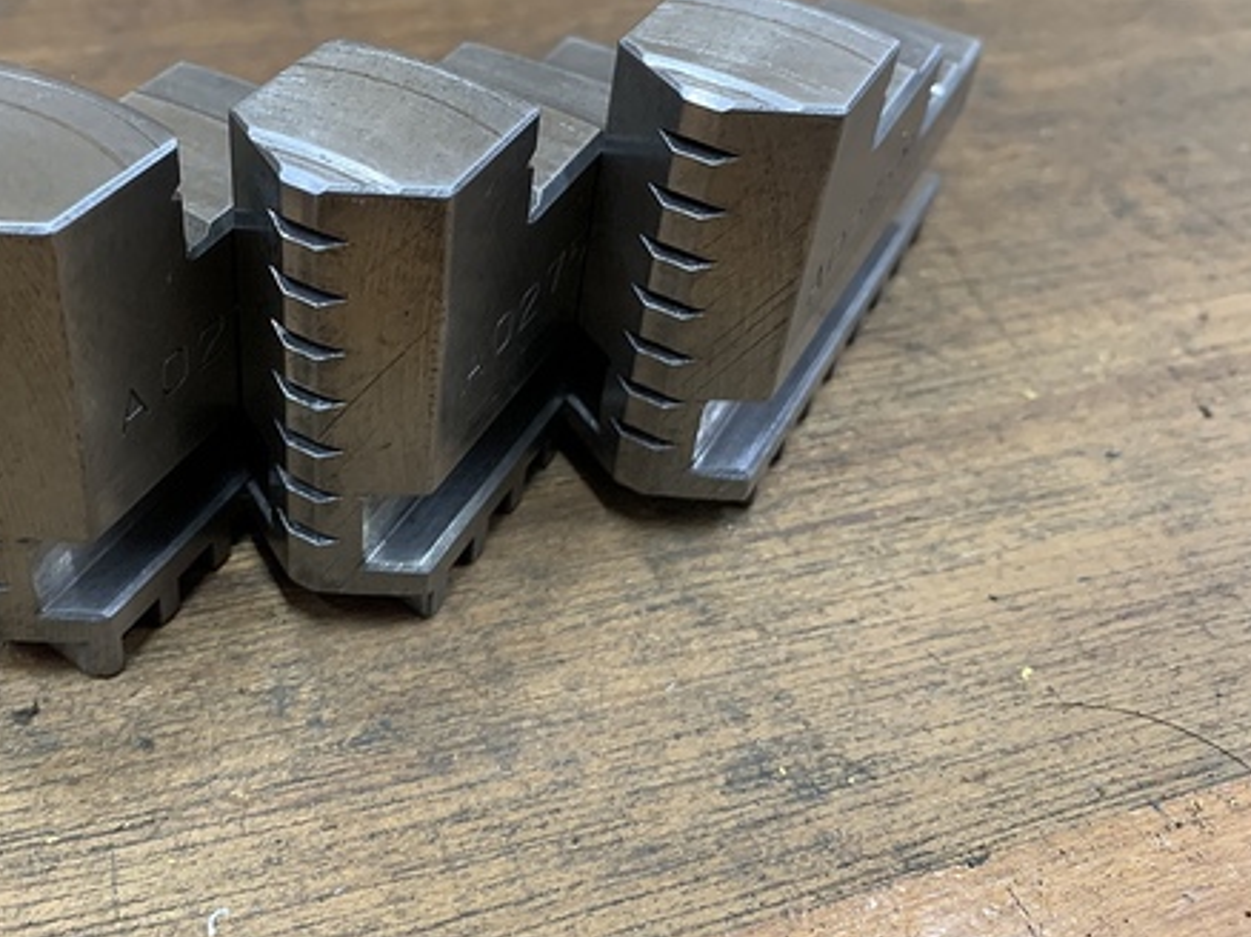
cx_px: 437
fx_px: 1373
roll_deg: -5.0
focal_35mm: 38
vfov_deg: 37.3
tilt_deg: -38.5
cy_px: 309
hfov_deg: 48.3
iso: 400
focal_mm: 4.25
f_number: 1.8
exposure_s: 1/45
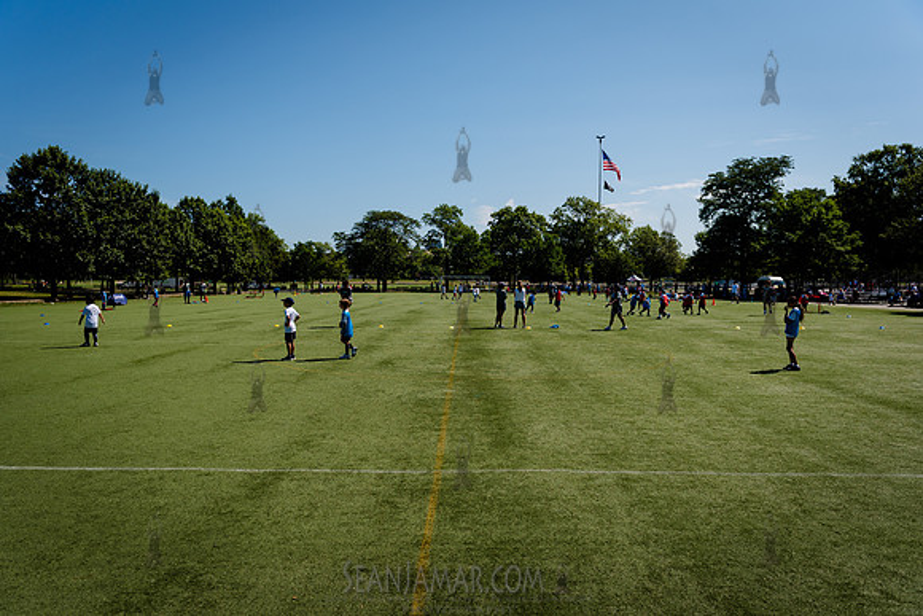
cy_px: 308
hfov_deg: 73.3
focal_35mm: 24
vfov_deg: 52.8
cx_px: 462
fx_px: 620
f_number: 4
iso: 200
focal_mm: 24
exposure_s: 1/2000
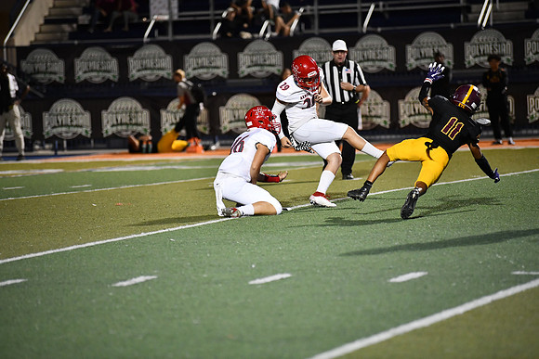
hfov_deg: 10.3
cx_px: 270
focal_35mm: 200
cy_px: 180
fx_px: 2995
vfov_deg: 6.9
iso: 4500
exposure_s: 1/1250
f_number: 2.8
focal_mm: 200
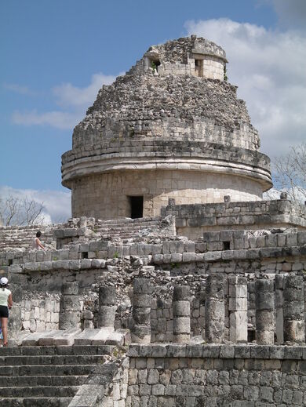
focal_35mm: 114
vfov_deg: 17.3
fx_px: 1342
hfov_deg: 13.0
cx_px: 153
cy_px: 204
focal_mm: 23.8
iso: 80
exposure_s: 1/500
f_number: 6
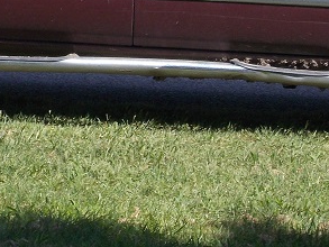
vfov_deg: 4.8
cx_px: 61
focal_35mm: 311
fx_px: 2957
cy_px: -115
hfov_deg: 6.4
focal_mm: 15.4
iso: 80
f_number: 6.3
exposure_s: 1/250
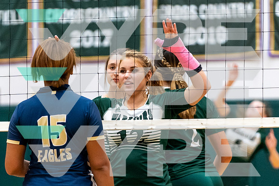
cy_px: 116
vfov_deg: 3.6
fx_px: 2954
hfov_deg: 5.4
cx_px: 137
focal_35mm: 381
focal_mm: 200
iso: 3200
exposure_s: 1/1250
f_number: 2.8
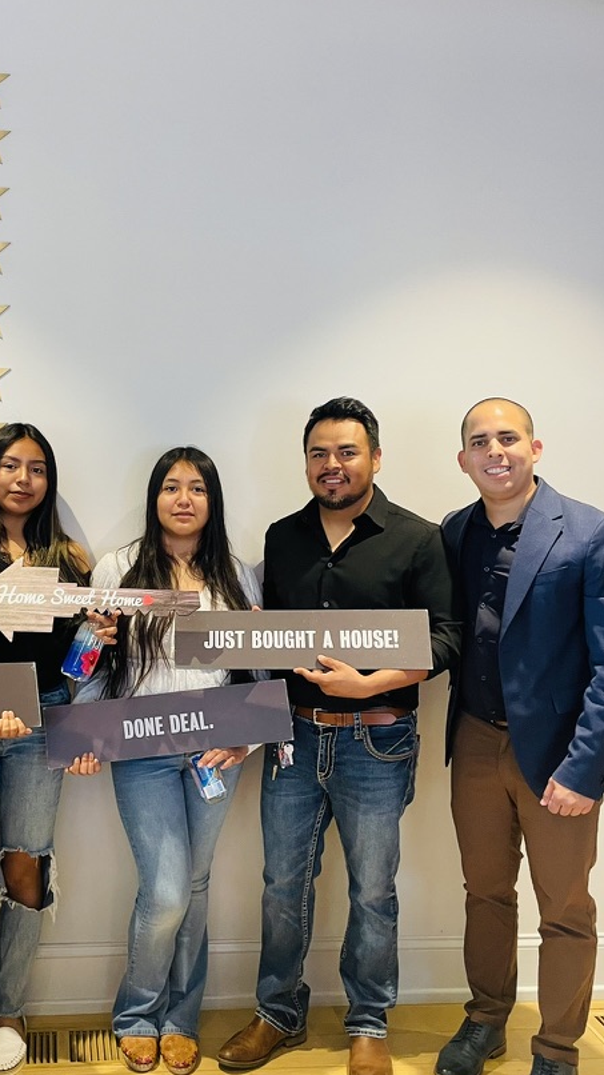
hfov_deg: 32.3
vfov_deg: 55.3
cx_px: 161
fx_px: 1026
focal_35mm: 36
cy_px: 571
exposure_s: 1/60
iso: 125
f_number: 1.6
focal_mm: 4.2
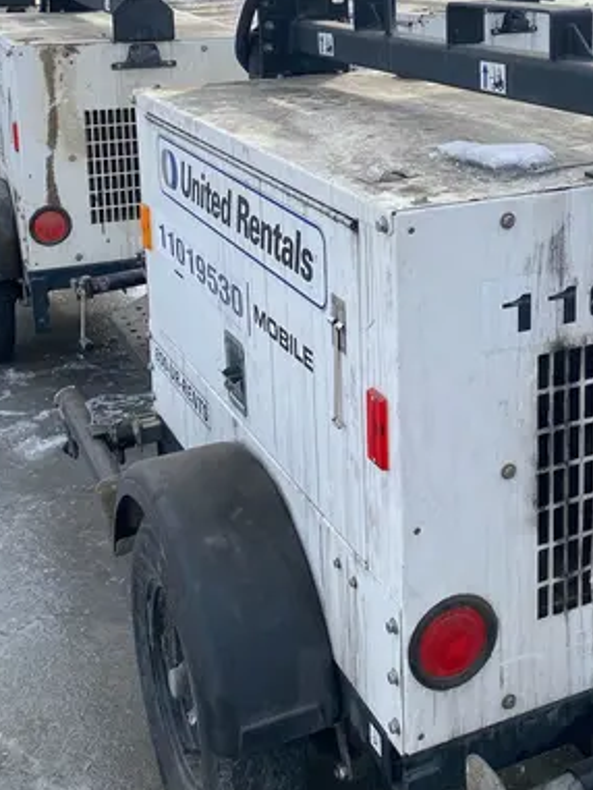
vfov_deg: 37.0
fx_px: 1141
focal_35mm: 50
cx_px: 382
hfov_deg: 29.0
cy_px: 175
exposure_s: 1/1754
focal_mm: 4.25
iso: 32
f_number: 1.8
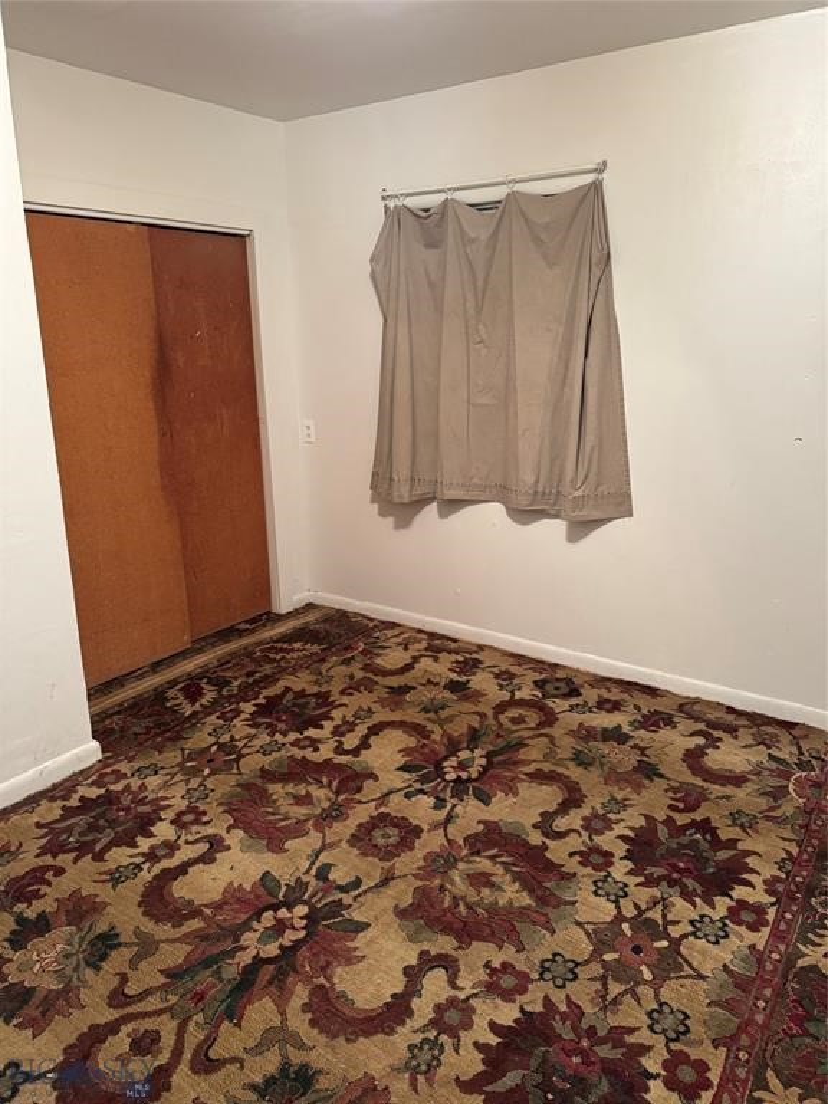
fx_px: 765
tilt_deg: -15.9
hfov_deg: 56.8
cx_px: 414
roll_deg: +1.4
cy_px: 552
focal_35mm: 24
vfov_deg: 71.6
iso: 640
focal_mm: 6.76
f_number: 1.78
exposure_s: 1/60
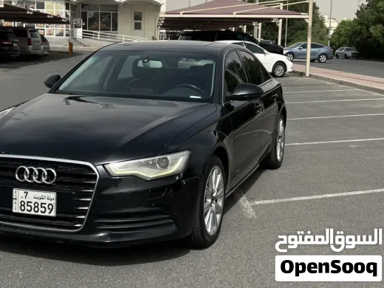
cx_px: 164
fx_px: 355
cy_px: 122
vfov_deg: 44.0
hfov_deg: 56.6
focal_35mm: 32
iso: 50
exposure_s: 1/6579
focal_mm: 5.7
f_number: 1.5
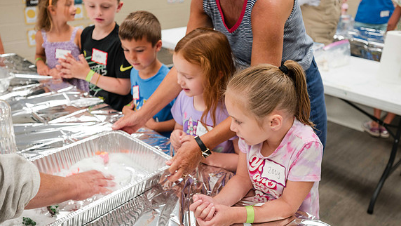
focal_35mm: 33
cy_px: 110
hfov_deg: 59.5
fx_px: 351
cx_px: 202
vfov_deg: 35.7
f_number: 4
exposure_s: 1/125
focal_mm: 30
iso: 1250
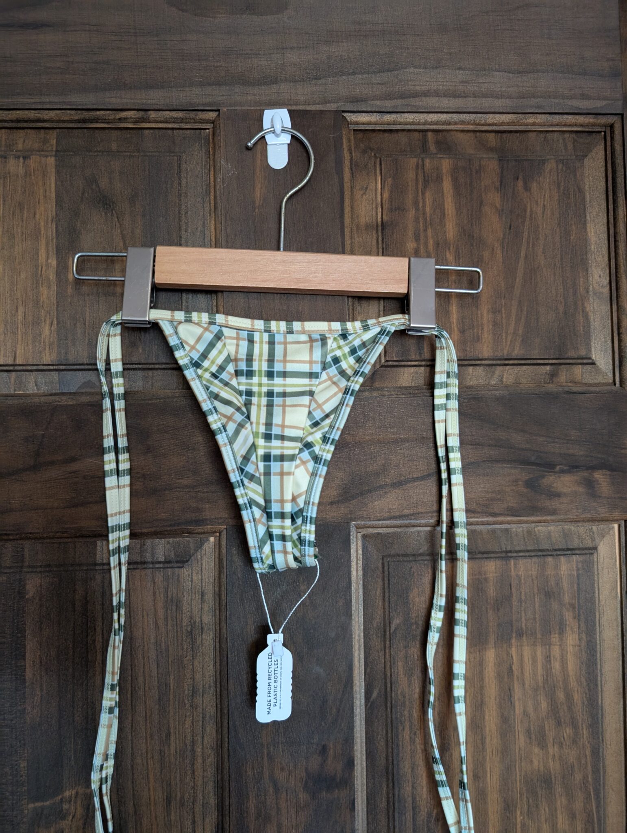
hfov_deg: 56.9
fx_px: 578
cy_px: 416
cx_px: 314
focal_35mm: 24
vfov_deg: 71.5
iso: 1120
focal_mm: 6.9
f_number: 1.68
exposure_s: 1/120
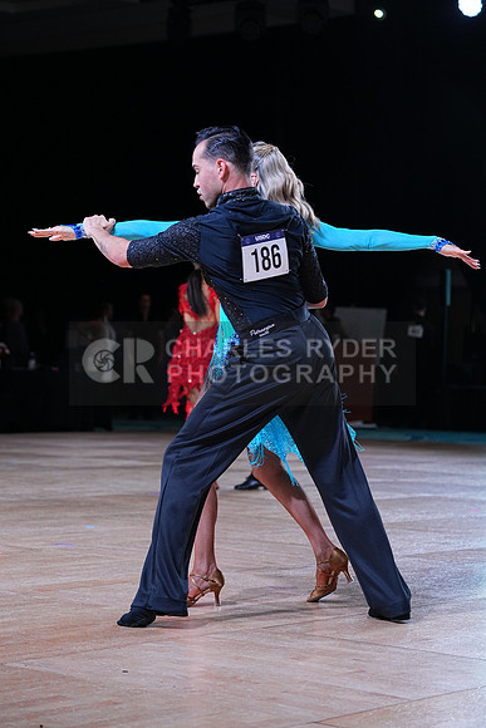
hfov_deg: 15.2
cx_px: 243
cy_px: 364
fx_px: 1821
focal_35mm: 90
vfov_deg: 22.6
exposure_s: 1/400
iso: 1000
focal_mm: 90
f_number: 4
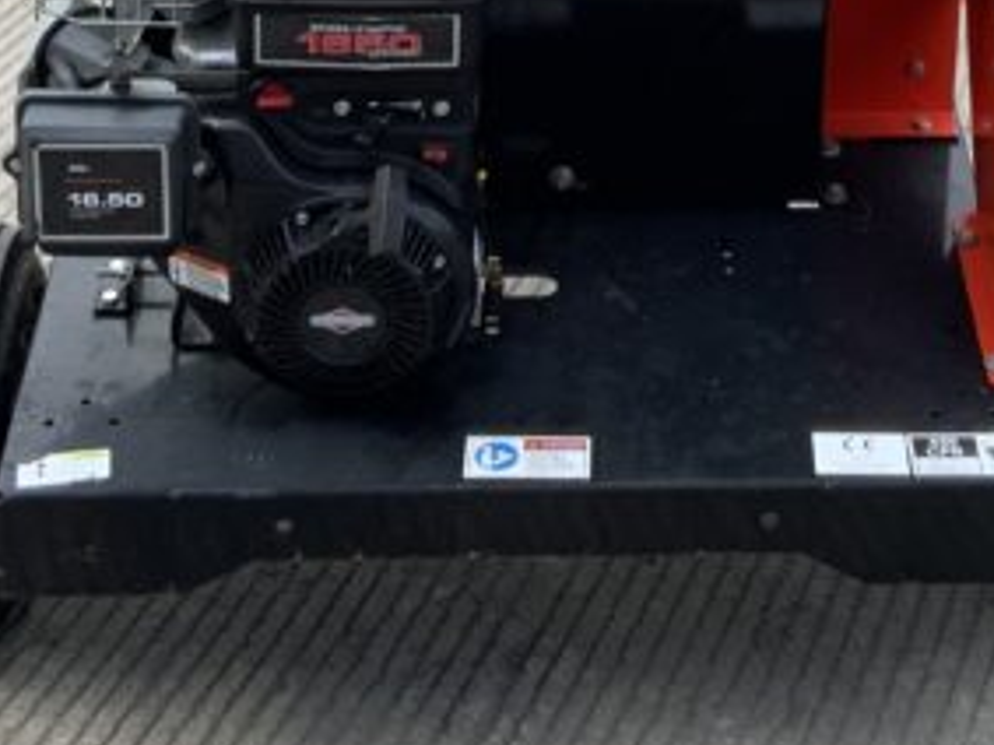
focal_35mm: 105
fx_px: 3014
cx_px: 699
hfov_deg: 18.6
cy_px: -439
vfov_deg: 13.2
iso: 16
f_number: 1.8
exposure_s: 1/238
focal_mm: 3
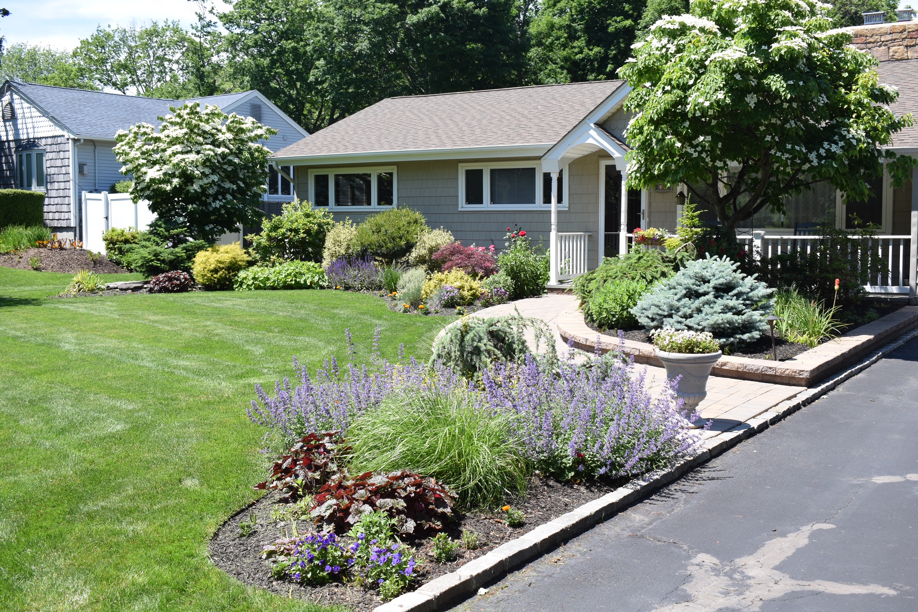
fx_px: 994
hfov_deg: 49.6
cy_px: 306
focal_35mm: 39
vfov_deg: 34.2
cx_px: 459
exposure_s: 1/250
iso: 200
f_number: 8
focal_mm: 26
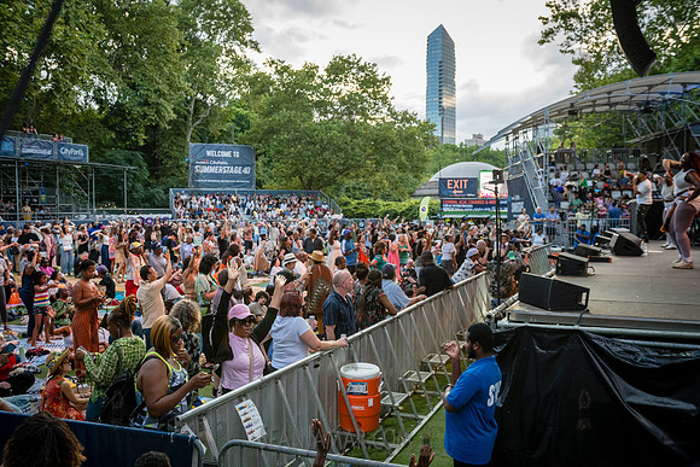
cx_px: 350
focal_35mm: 35
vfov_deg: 37.9
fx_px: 681
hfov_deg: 54.4
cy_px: 234
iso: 1250
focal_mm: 34
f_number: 4.5
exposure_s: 1/640
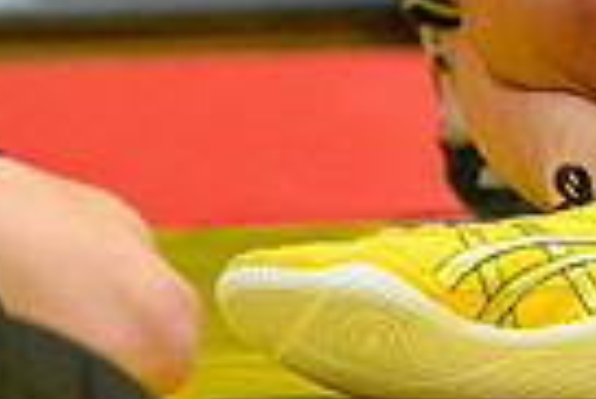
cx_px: 871
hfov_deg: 1.8
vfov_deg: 1.2
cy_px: -214
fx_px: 18844
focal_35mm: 1137
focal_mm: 180
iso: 9000
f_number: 2.8
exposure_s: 1/640
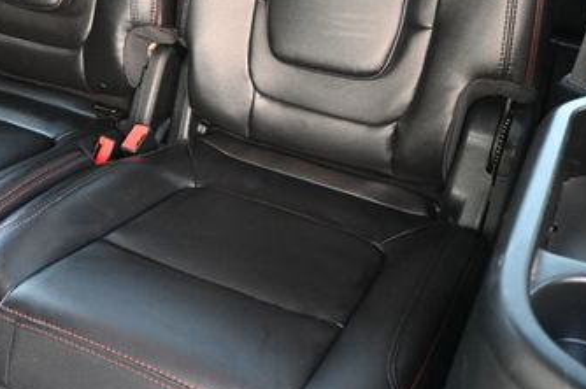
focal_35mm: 46
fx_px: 748
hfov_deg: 42.4
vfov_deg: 28.8
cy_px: 98
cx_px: 216
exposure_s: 1/60
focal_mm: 16
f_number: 3.5
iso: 3200
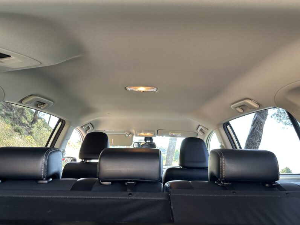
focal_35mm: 24
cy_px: 112
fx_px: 208
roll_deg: -1.9
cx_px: 150
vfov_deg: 56.8
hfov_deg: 71.6
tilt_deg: +17.7
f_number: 1.78
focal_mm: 6.86
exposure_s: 1/121
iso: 125
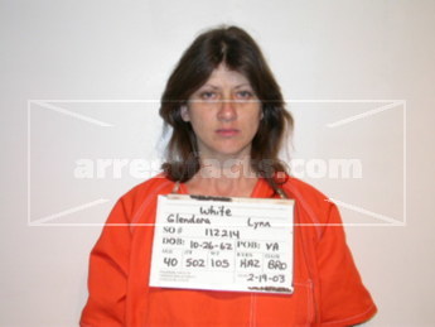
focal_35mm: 60
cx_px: 218
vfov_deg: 24.4
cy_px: 164
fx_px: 754
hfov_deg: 32.2
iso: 100
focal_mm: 12.4
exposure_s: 1/60.3
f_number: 3.1
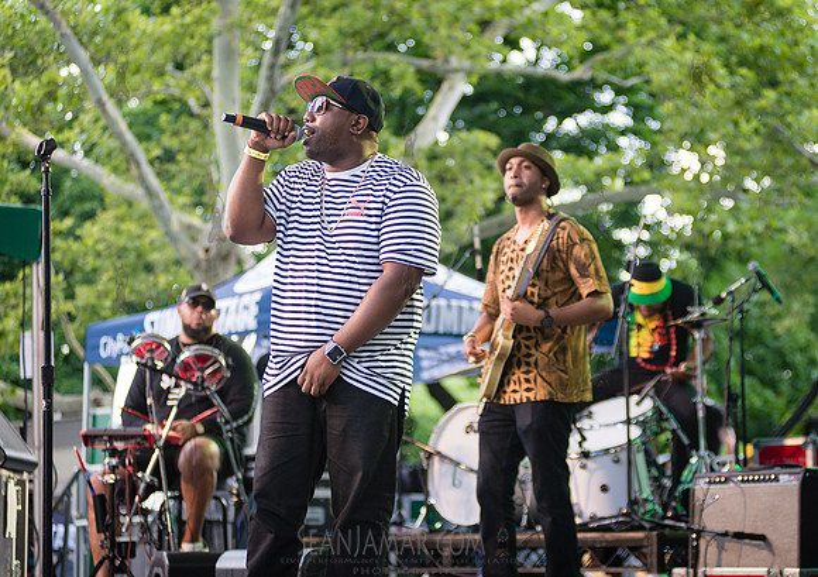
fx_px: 2170
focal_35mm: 94
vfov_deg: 15.1
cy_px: 277
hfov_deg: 21.3
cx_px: 457
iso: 1250
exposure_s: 1/640
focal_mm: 80
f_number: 2.8
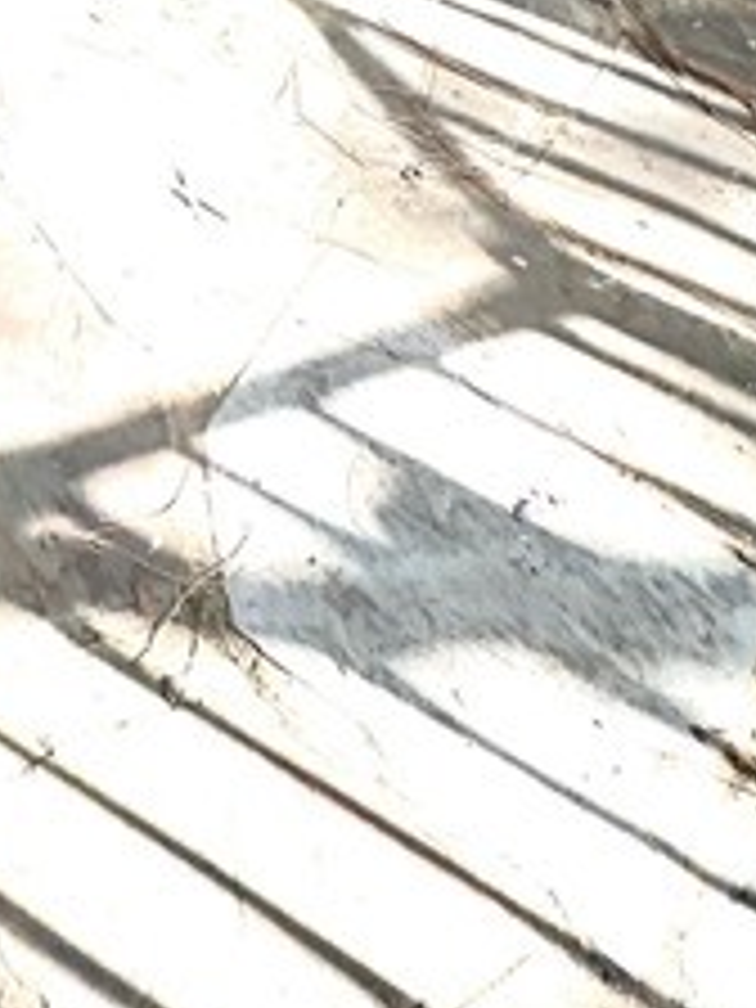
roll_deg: -0.6
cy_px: -976
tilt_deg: -16.0
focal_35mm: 64
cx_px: -706
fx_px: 1864
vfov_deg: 19.1
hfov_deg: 17.4
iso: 40
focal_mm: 2.22
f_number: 2.2
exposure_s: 1/170
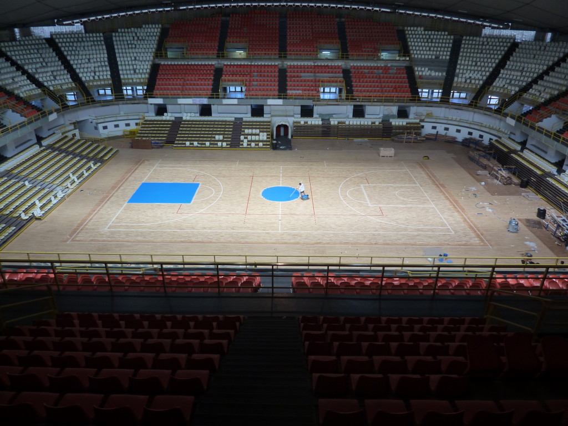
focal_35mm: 25
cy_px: 213
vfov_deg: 54.9
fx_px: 410
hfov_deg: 69.4
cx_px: 284
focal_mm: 4.1
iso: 125
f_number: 3.3
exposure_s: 1/30
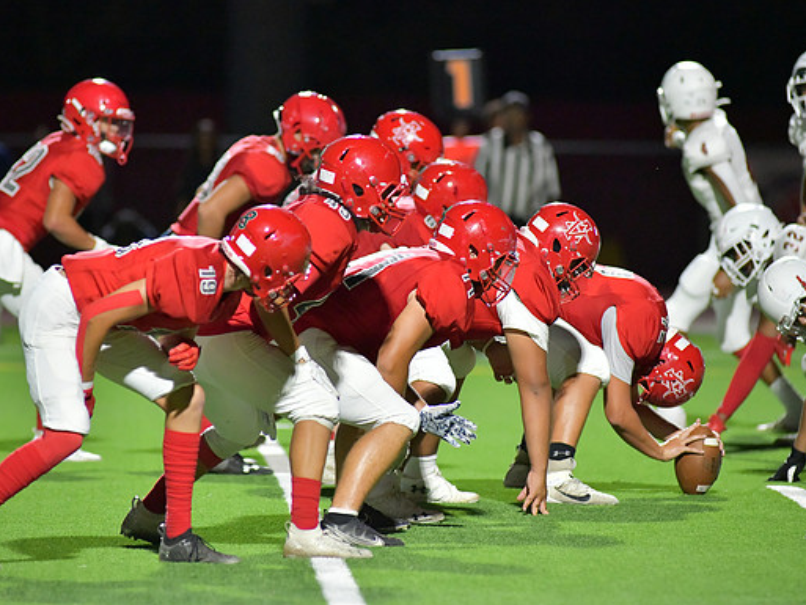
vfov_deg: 4.6
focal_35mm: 326
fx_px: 7592
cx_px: 366
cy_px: 302
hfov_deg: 6.1
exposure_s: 1/1250
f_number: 4
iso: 10000
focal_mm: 300
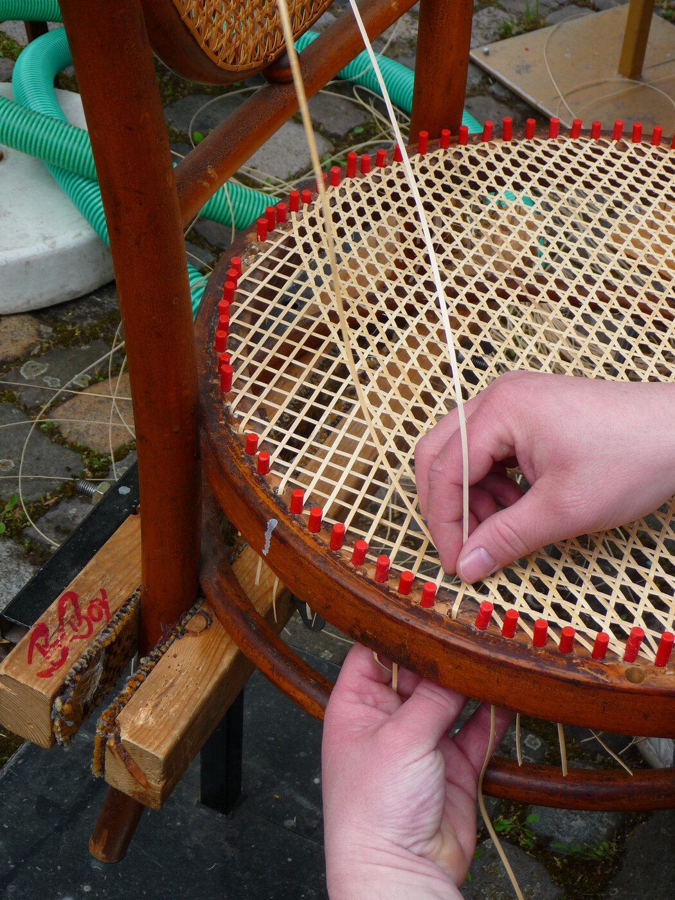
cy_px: 450
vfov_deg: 34.9
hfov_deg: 26.6
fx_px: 1430
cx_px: 338
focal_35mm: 55
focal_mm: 9.3
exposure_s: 1/250
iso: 100
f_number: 4.3
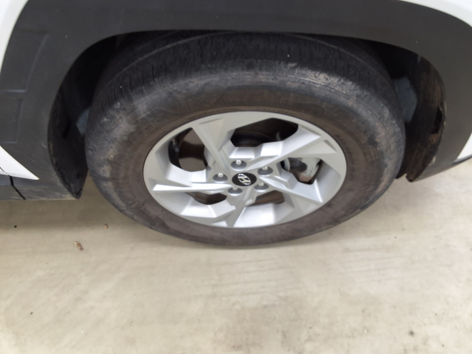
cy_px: 177
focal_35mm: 28
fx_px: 382
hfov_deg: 63.4
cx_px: 236
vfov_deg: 49.7
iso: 100
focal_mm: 2.91
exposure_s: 1/40
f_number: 1.9
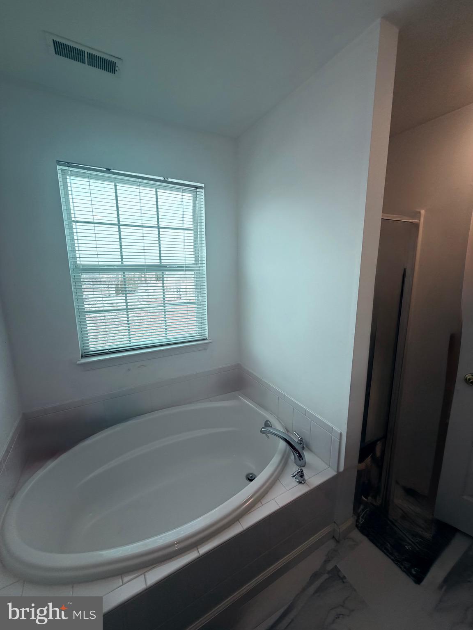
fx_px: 255
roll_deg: -0.1
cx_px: 236
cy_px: 315
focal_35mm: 14
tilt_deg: -10.8
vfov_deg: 102.1
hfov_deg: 85.7
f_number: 2.2
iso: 50
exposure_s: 1/186
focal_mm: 2.22
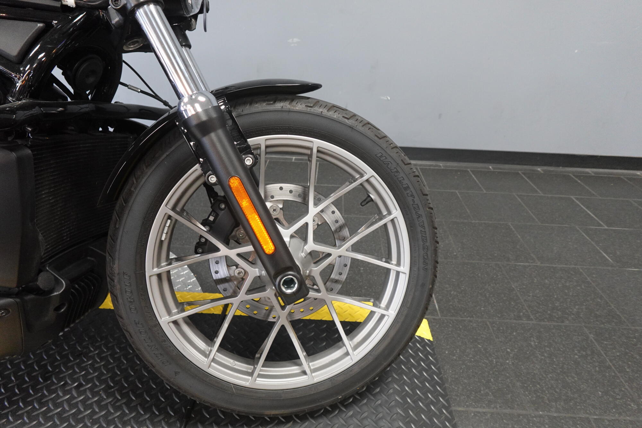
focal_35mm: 20
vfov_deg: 61.9
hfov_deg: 84.0
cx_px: 321
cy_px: 214
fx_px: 357
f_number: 2
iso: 1000
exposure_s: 1/80
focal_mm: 7.6
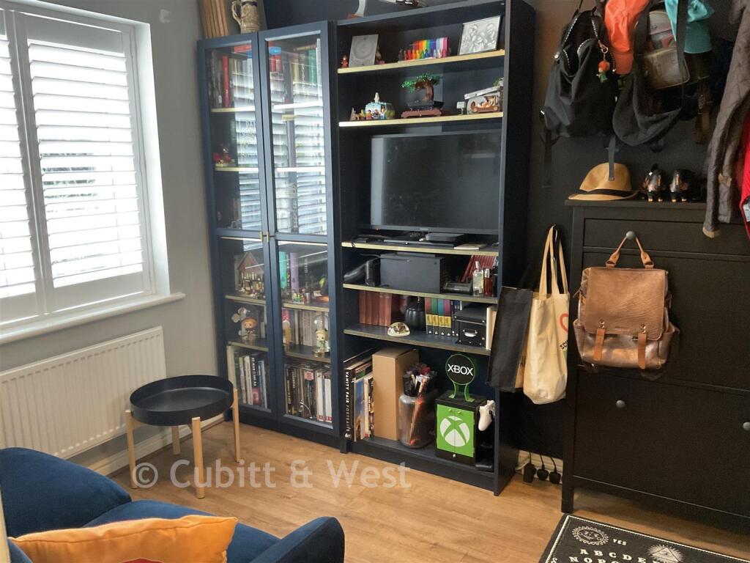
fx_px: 628
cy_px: 282
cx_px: 375
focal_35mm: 29
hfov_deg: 61.7
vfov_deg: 48.2
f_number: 1.8
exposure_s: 1/37
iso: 320
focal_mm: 3
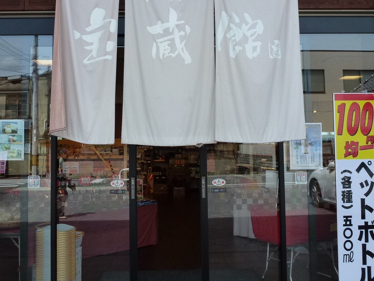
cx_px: 175
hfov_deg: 51.3
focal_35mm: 36
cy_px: 120
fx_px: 389
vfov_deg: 39.6
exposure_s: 1/320
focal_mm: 4.3
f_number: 4
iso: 160
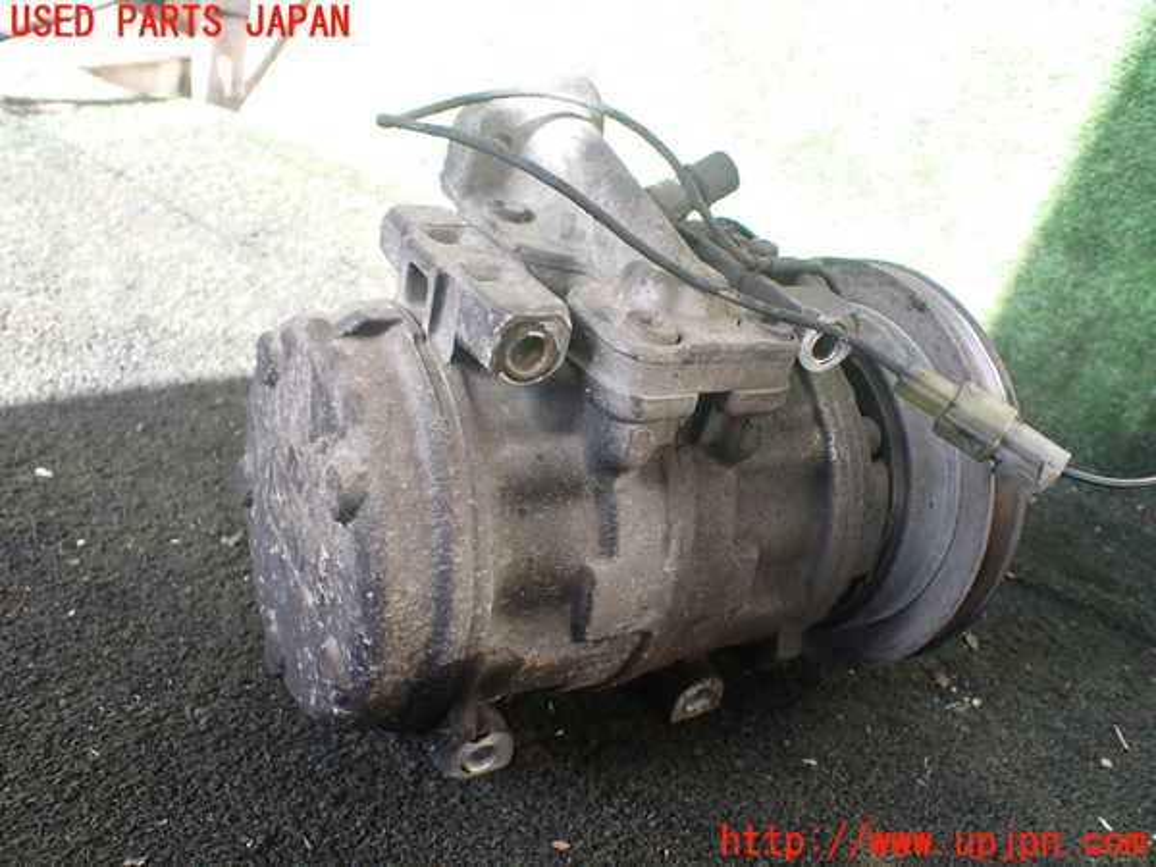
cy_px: 434
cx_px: 578
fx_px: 1002
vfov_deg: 46.8
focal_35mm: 30
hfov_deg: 60.0
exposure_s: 1/125
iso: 160
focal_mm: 5.4
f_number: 2.3
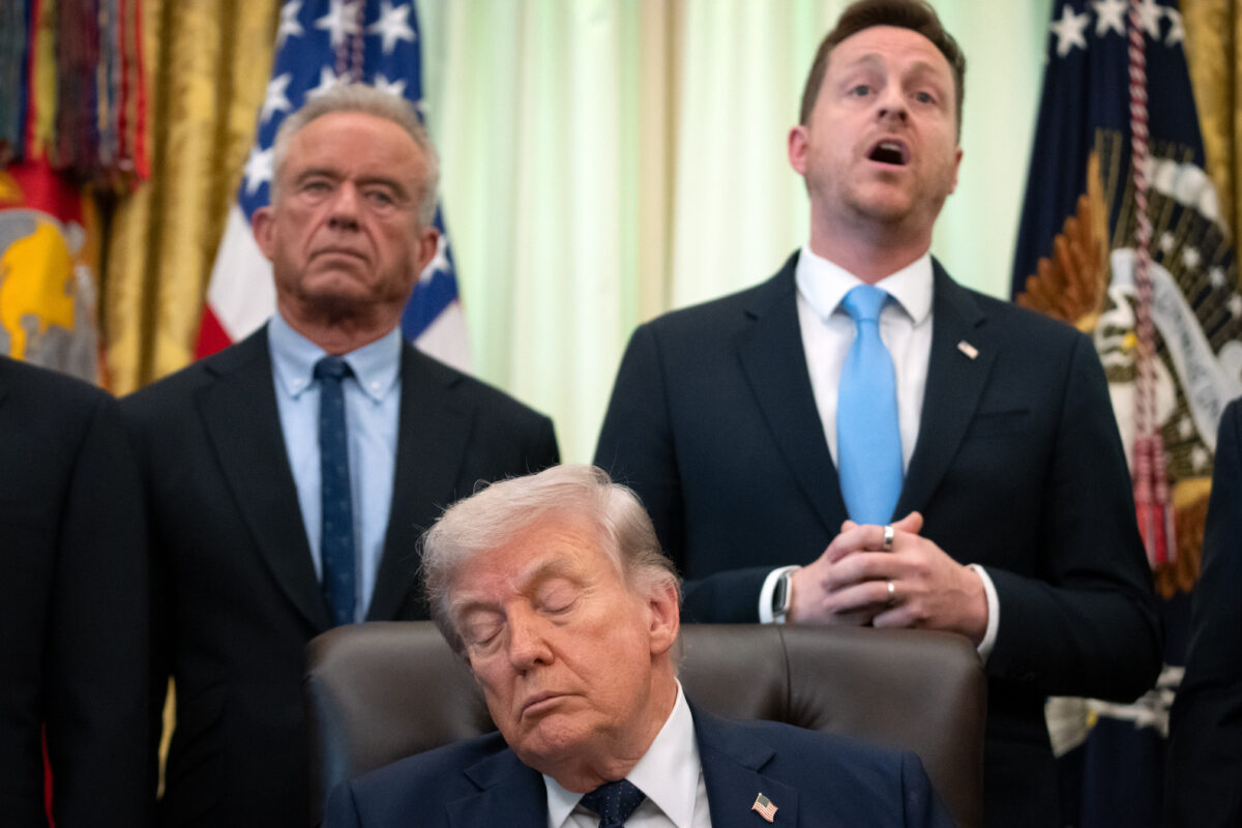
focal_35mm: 108
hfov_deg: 18.9
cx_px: 621
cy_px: 414
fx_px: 3726
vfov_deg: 12.7
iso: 5000
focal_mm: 72
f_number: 2.8
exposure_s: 1/500
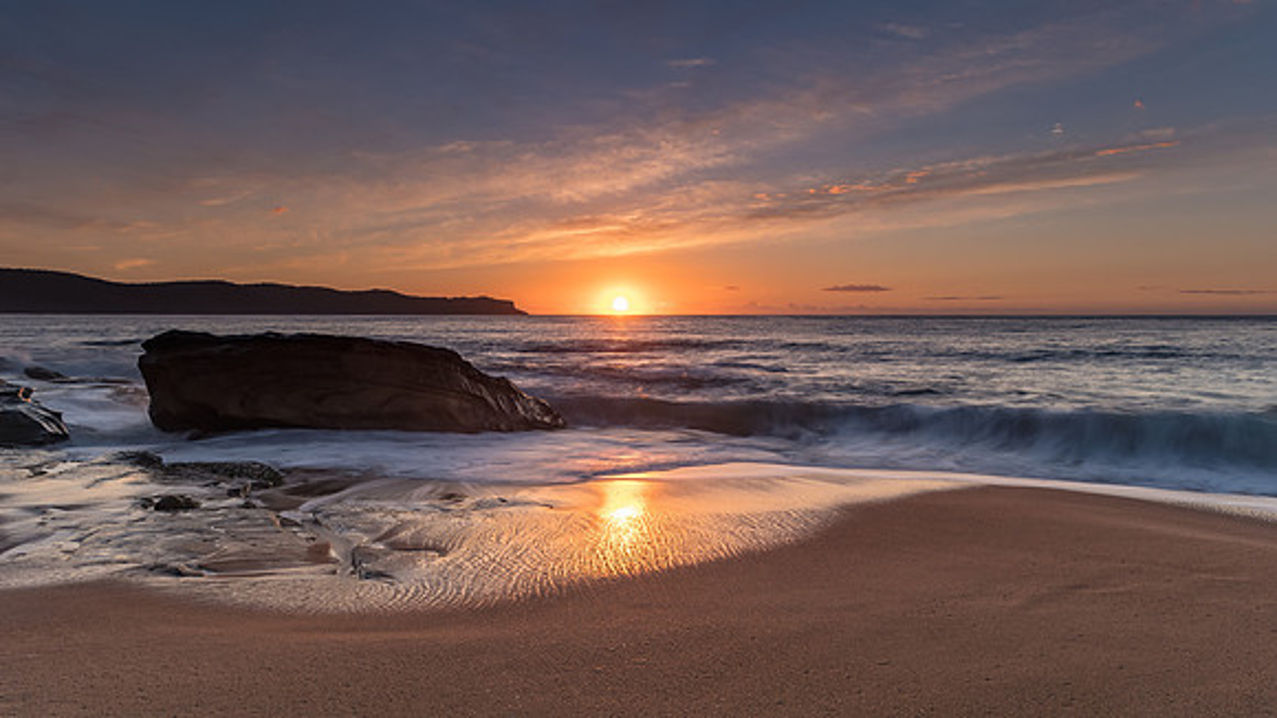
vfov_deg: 44.8
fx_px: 867
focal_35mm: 26
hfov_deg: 72.7
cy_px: 425
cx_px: 630
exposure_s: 1/1.25
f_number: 11
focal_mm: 16
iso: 50
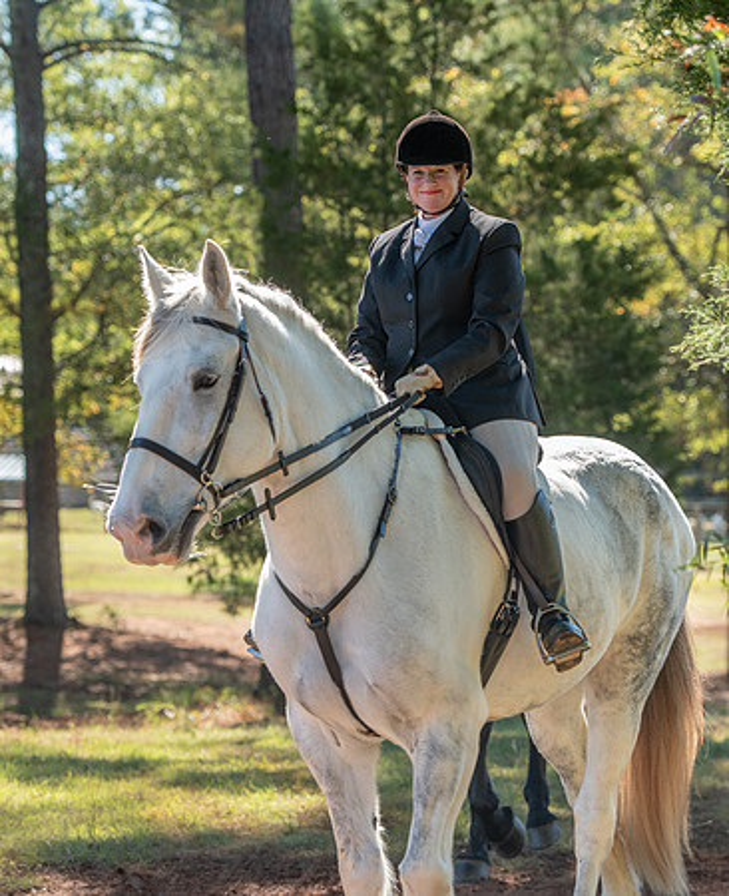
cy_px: 448
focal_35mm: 137
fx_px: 3658
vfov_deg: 14.0
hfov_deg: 11.4
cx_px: 398
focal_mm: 98
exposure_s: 1/320
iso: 280
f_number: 4
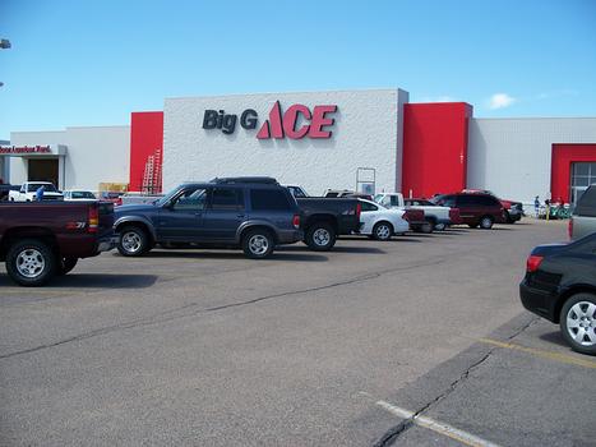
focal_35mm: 47
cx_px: 298
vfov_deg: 30.9
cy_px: 224
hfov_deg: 40.4
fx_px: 809
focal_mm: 9.86
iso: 64
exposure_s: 1/640
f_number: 2.9
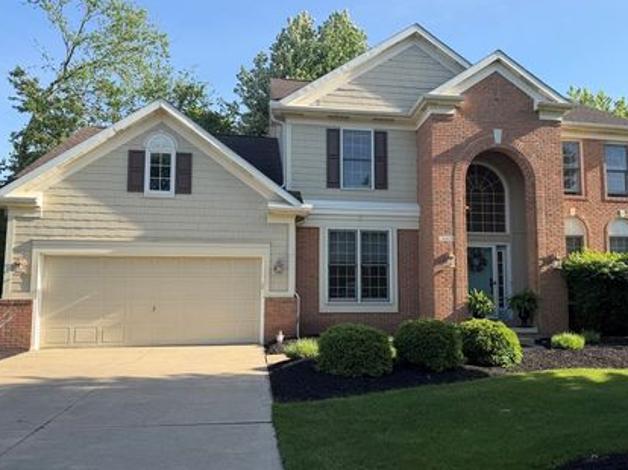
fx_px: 526
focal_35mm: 29
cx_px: 358
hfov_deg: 61.4
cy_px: 245
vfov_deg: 48.2
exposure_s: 1/1493
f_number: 1.78
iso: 80
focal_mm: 6.76
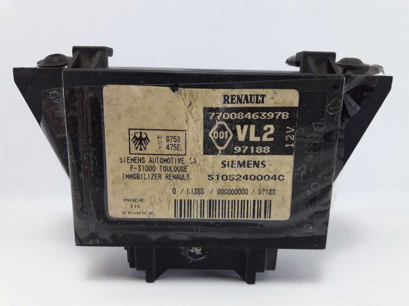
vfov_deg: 49.7
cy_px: 153
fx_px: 331
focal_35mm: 28
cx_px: 204
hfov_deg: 63.5
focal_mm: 3.7
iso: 50
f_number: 1.9
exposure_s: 1/33
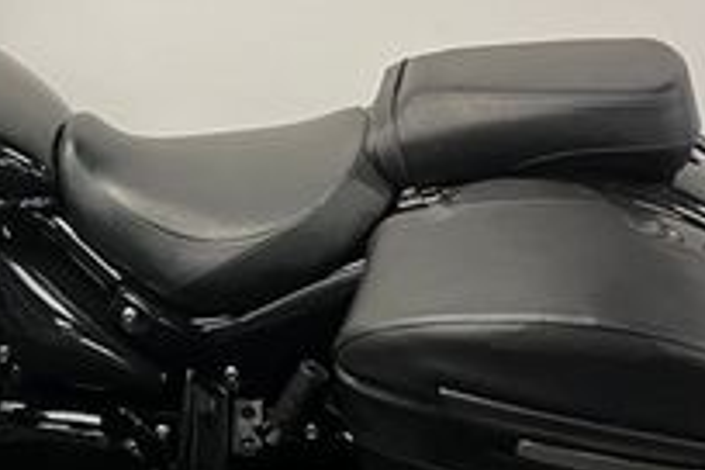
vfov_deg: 16.0
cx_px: 76
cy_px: 152
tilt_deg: -11.3
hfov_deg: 23.3
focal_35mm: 85
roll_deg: +0.2
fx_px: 1664
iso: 80
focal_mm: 5.1
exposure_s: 1/50
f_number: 1.6
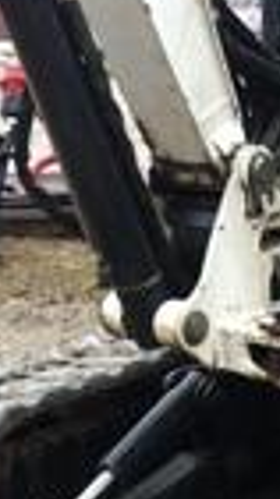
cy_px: 273
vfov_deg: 19.5
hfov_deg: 10.9
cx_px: 282
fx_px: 1456
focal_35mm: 110
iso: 80
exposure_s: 1/40
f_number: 2.8
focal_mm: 3.85
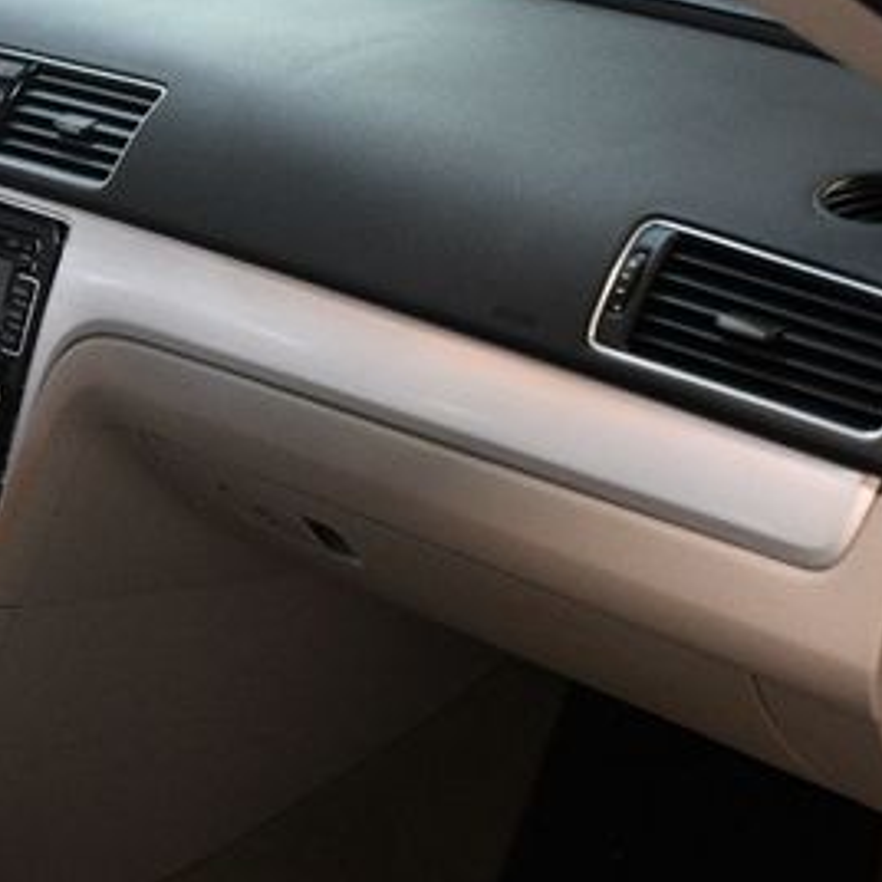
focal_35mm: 73
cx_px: 155
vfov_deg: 23.6
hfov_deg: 23.3
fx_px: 2104
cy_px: 349
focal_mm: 24
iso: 2500
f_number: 3.8
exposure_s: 1/125
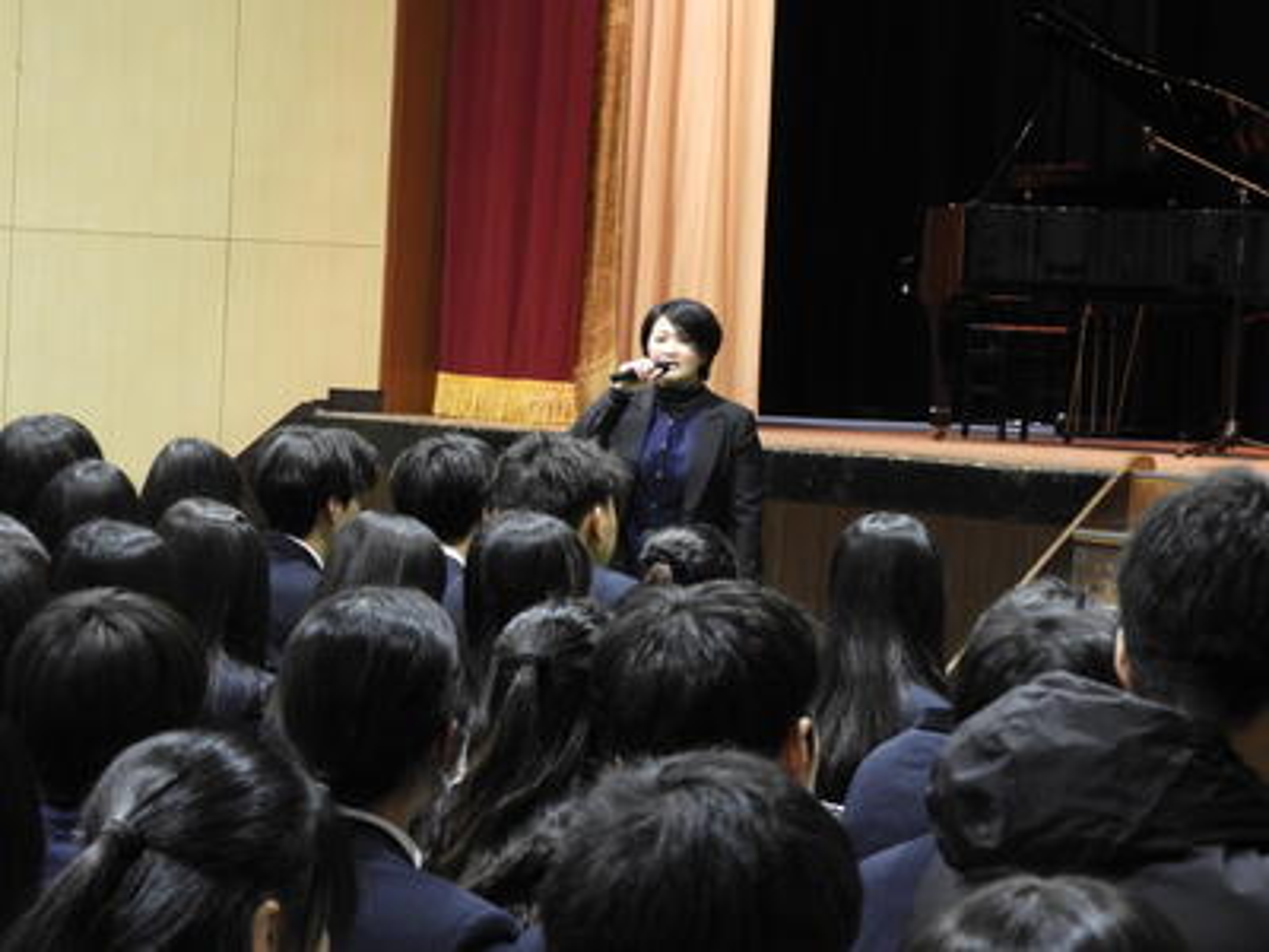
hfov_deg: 17.1
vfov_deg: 12.9
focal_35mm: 115
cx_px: 634
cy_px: 476
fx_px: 4216
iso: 800
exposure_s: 1/15
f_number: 5
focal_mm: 20.6
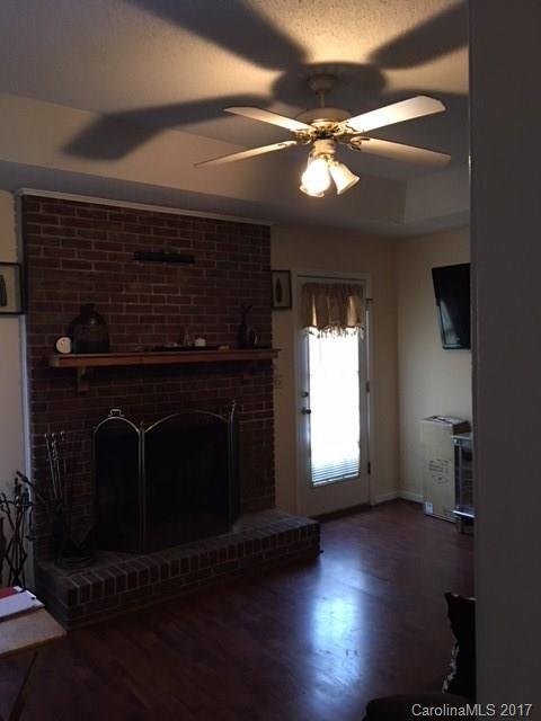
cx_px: 270
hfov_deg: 48.2
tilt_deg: -1.1
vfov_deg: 61.7
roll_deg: +1.7
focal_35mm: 29
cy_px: 360
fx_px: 604
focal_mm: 4.15
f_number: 2.2
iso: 64
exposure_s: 1/4
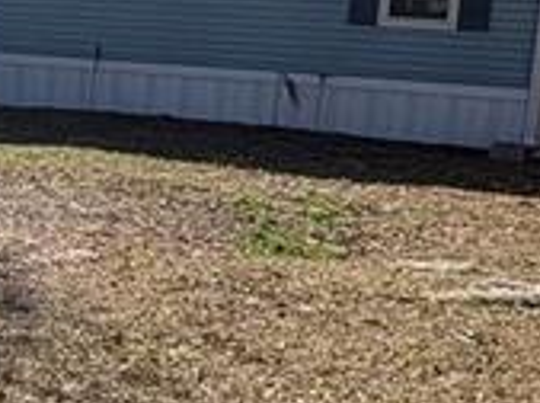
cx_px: -150
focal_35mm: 85
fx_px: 1323
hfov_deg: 21.1
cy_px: 176
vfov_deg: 17.3
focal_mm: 2.22
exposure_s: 1/1477
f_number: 2.2
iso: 50
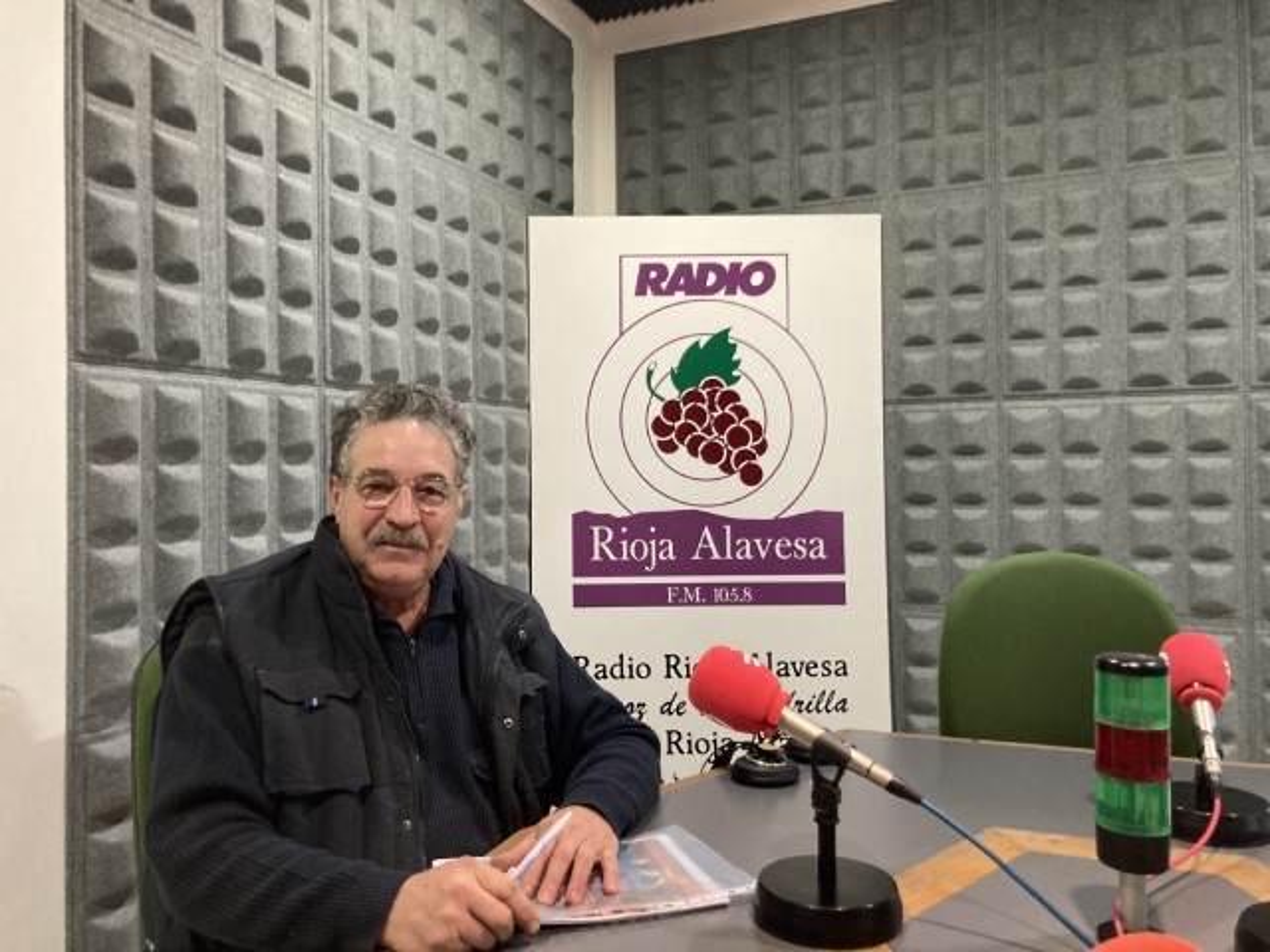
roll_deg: +0.1
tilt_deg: +1.1
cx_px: 635
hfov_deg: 63.4
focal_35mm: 28
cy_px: 476
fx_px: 1027
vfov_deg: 49.7
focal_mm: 3.99
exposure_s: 1/25
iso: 400
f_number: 1.8
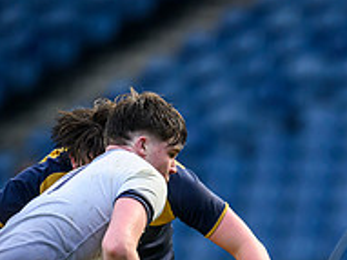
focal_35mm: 1637
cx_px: 498
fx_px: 16399
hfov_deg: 1.2
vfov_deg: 0.9
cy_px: 341
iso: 2000
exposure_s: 1/1600
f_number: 4
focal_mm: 560
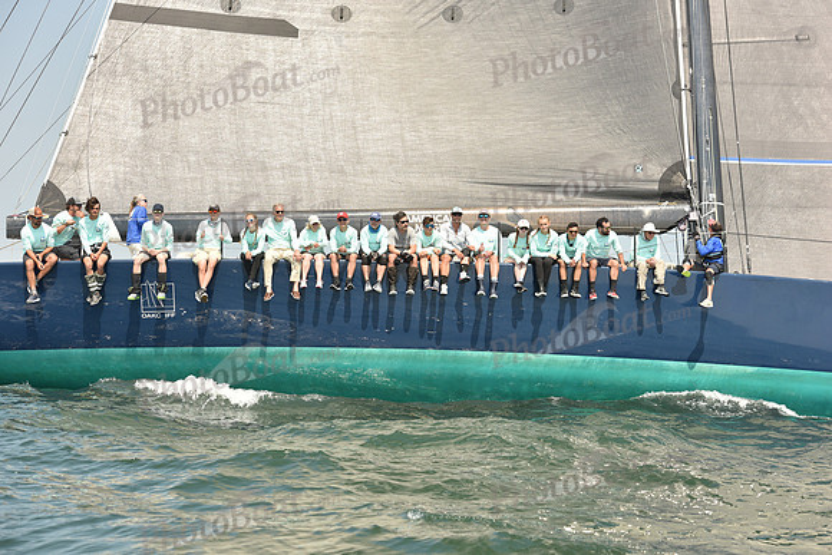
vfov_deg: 15.9
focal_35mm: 86
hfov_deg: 23.6
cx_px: 416
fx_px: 1988
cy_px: 278
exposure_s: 1/800
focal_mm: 86
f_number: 7.1
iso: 250
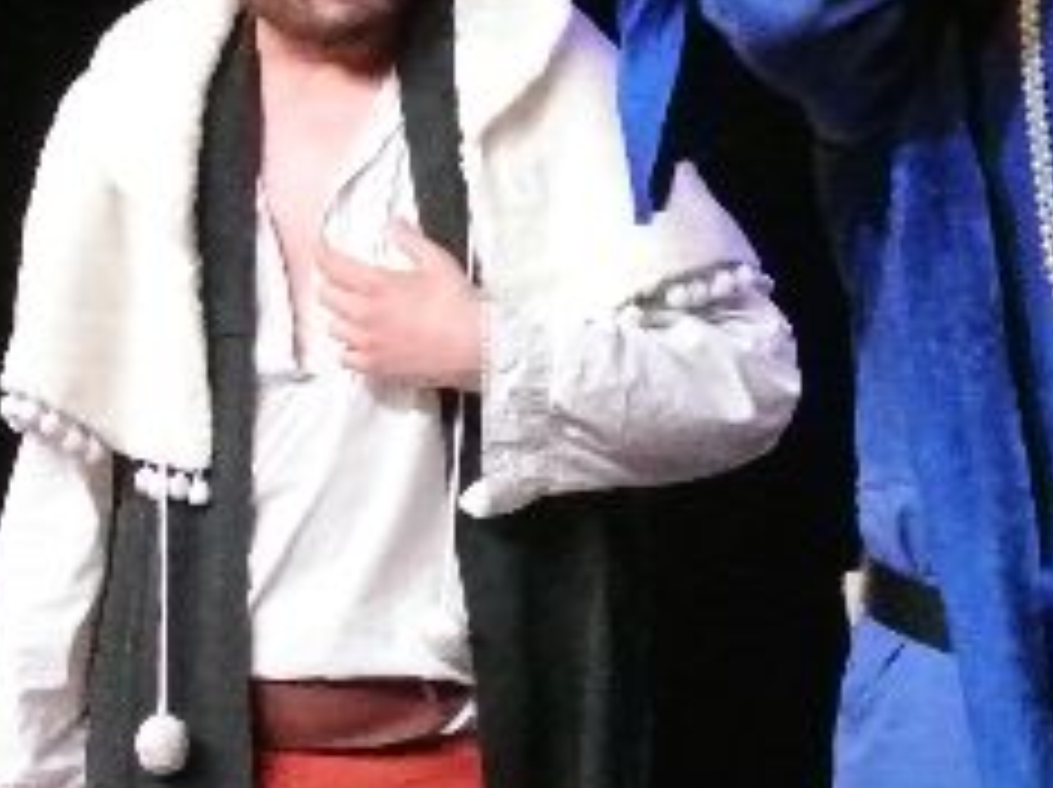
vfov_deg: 5.6
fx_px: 8114
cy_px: 534
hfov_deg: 7.4
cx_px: 1089
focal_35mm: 267
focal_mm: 30
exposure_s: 1/60
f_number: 5.6
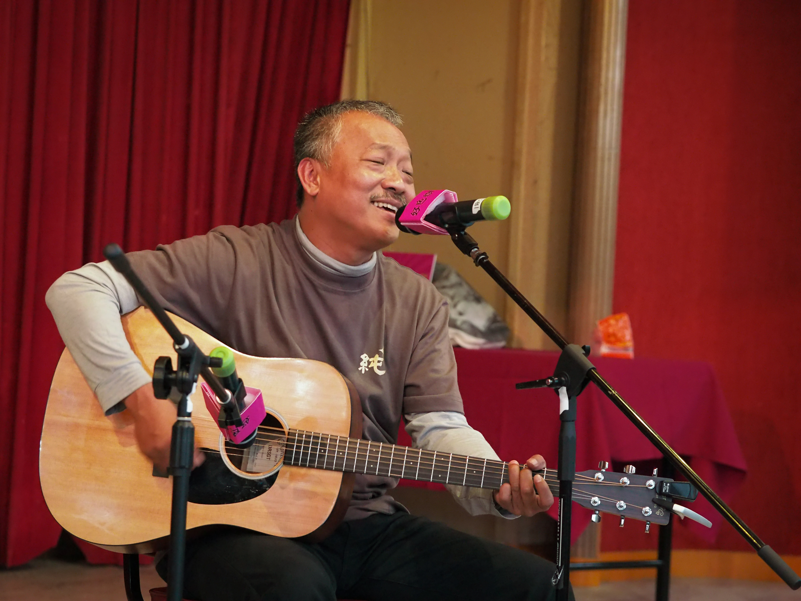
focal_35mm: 120
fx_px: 2777
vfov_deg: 12.3
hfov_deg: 16.4
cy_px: 300
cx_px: 400
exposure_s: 1/100
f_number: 3.5
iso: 3200
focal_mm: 60
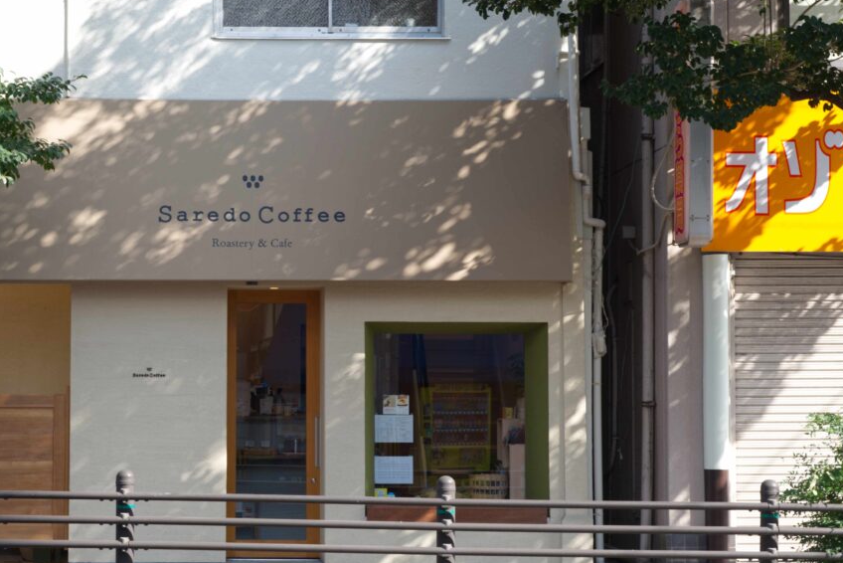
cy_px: 281
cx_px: 258
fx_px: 2155
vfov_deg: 14.9
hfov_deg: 22.0
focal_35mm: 92
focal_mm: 65
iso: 200
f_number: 10
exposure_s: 1/125
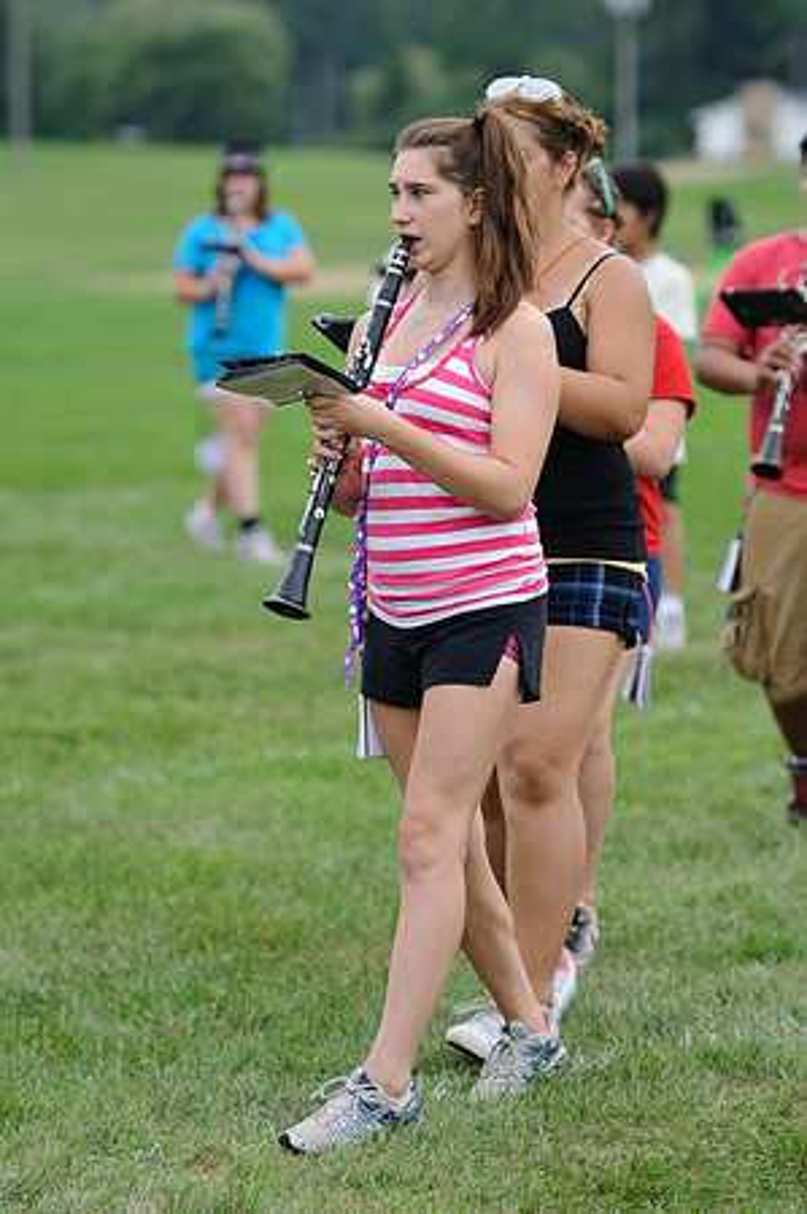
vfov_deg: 11.2
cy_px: 607
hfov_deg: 7.5
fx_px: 6167
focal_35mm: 183
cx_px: 404
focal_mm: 122
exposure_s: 1/500
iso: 200
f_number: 2.8
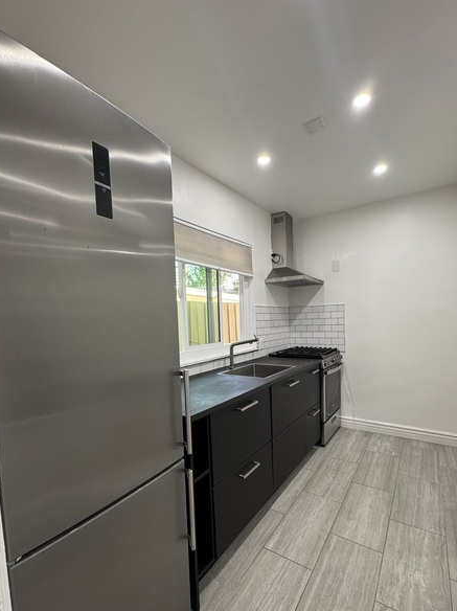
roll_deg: +1.9
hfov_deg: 77.8
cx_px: 250
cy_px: 341
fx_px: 282
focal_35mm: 16
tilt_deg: -4.7
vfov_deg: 94.1
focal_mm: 2.22
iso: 250
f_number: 2.2
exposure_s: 1/120
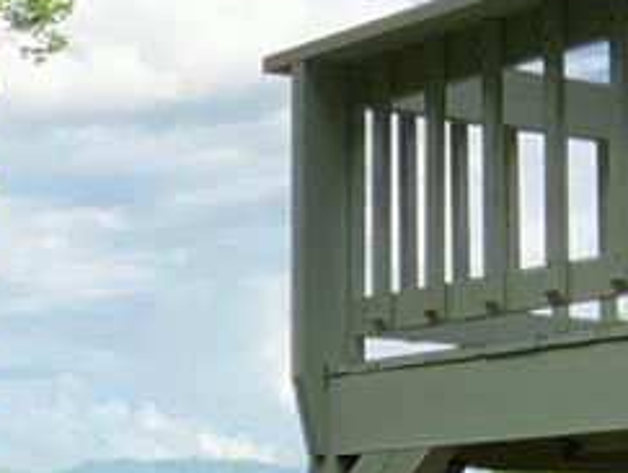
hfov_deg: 14.1
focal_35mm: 122
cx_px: -527
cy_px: 579
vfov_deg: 11.9
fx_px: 2217
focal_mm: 3
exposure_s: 1/691
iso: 16
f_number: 1.8
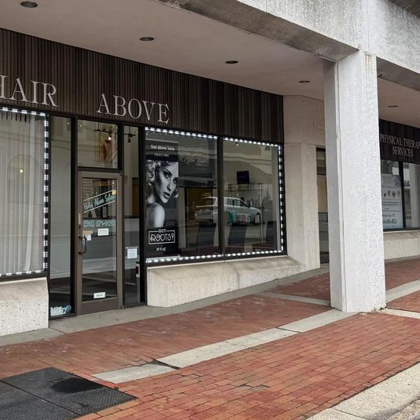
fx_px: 549
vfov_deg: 41.6
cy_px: 160
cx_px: 101
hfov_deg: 40.6
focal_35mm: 40
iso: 64
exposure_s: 1/212
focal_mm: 6.76
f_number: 1.78
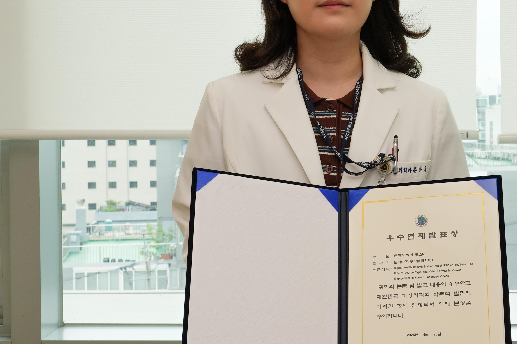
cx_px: 341
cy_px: 132
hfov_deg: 39.9
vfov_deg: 27.4
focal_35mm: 49
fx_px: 704
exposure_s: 1/60
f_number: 13
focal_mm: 30
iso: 320
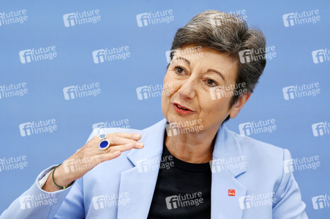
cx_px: 165
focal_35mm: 160
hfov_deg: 12.8
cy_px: 110
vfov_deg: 8.6
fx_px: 1466
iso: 4000
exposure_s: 1/640
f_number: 7.1
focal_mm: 160
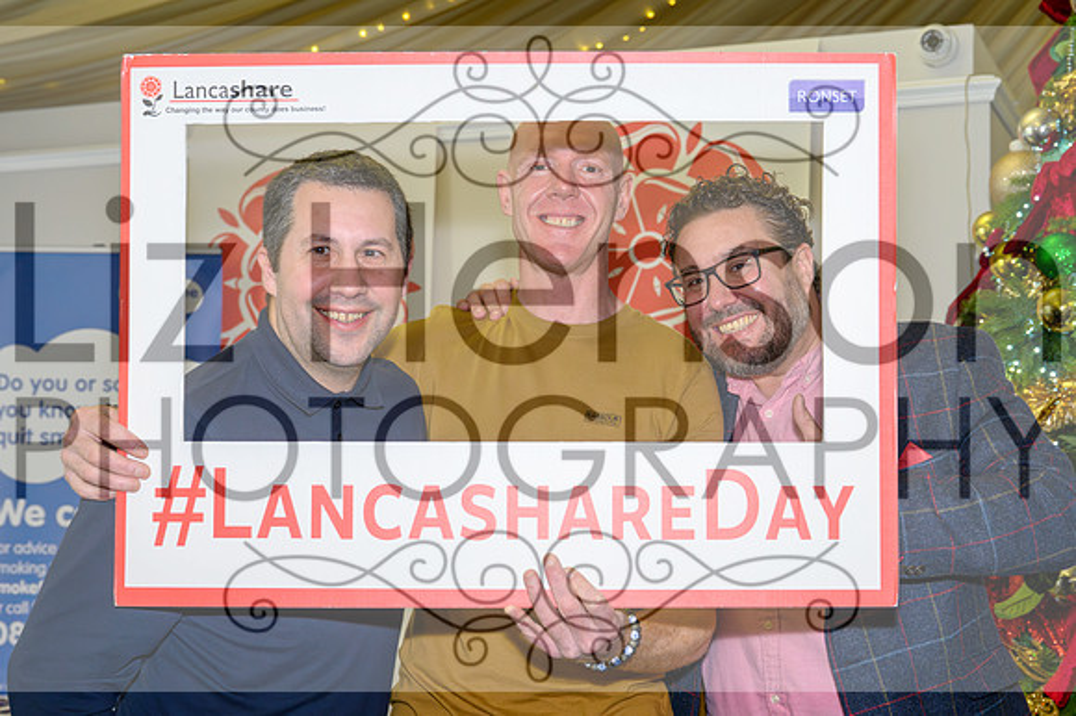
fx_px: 1473
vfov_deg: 27.3
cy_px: 361
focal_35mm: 49
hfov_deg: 40.1
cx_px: 579
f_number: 5
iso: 3200
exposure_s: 1/100
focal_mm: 40
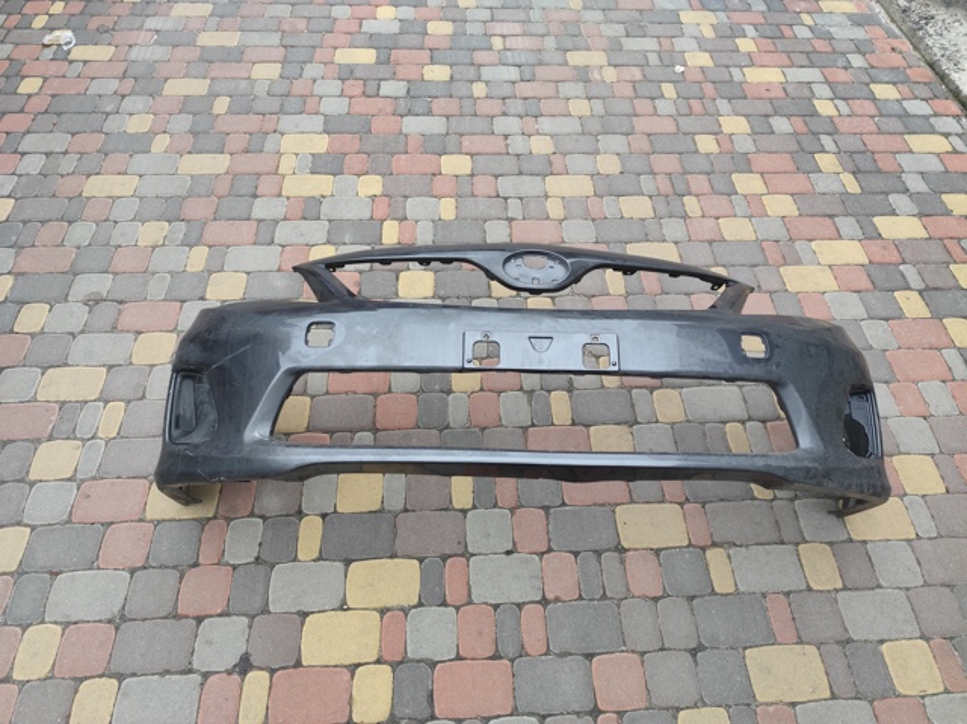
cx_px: 484
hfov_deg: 74.0
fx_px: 642
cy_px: 362
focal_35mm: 23
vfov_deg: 58.8
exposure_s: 1/100
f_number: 1.65
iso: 500
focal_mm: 6.19
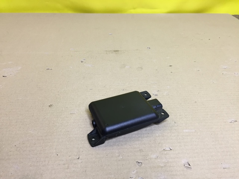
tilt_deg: -35.2
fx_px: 200
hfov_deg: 61.7
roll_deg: -1.5
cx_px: 120
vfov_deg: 48.2
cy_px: 90
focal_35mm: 29
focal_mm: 4.15
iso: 50
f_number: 2.2
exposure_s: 1/33
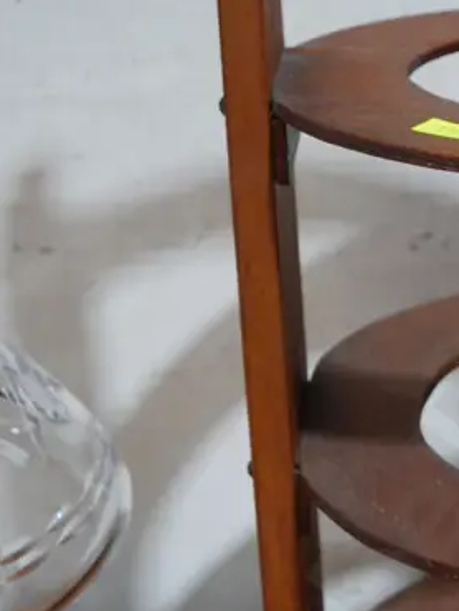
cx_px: 632
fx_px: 1466
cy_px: 256
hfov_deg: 16.6
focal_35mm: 83
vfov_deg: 23.5
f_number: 3.6
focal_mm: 15
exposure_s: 1/60
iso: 500
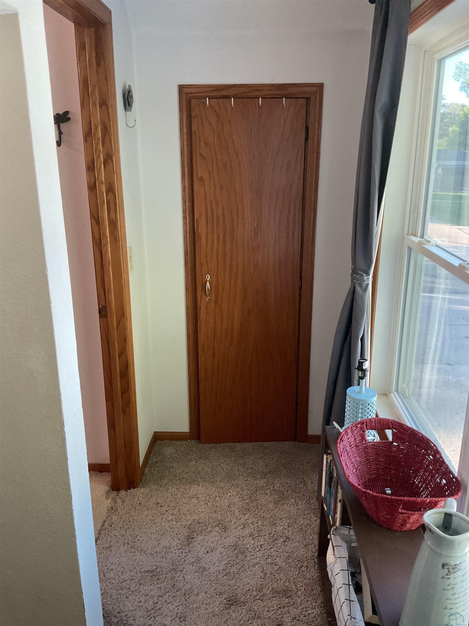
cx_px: 234
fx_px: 524
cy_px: 313
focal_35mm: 29
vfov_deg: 61.7
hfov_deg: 48.2
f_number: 1.8
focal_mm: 3
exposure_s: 1/60
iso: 160
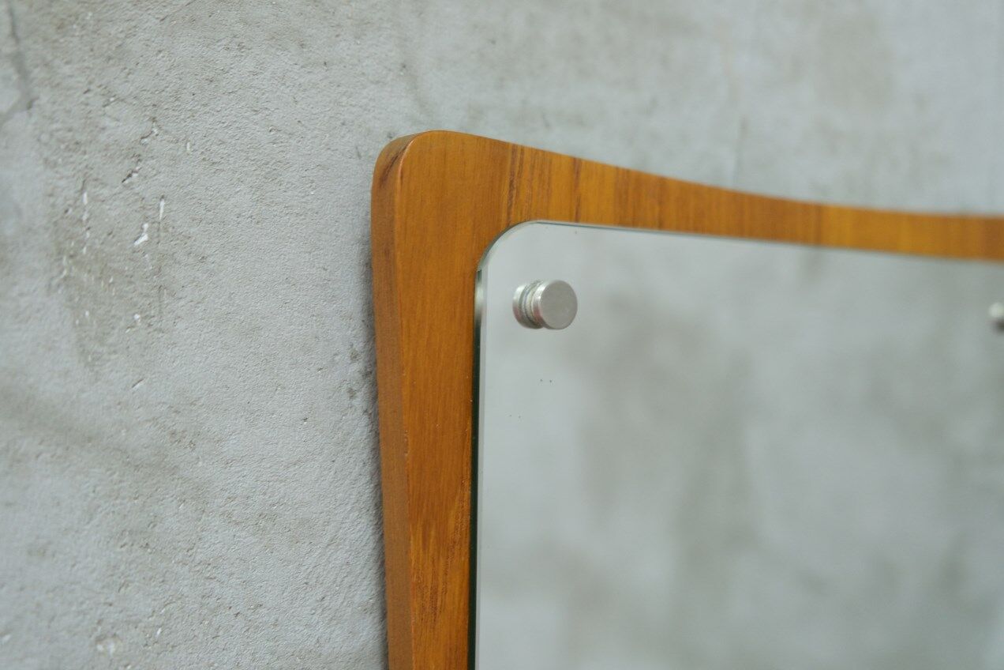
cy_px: 335
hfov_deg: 53.1
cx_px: 502
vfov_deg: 36.9
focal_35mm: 36
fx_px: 1004
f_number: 3.2
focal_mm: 24.3
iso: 1250
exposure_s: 1/34
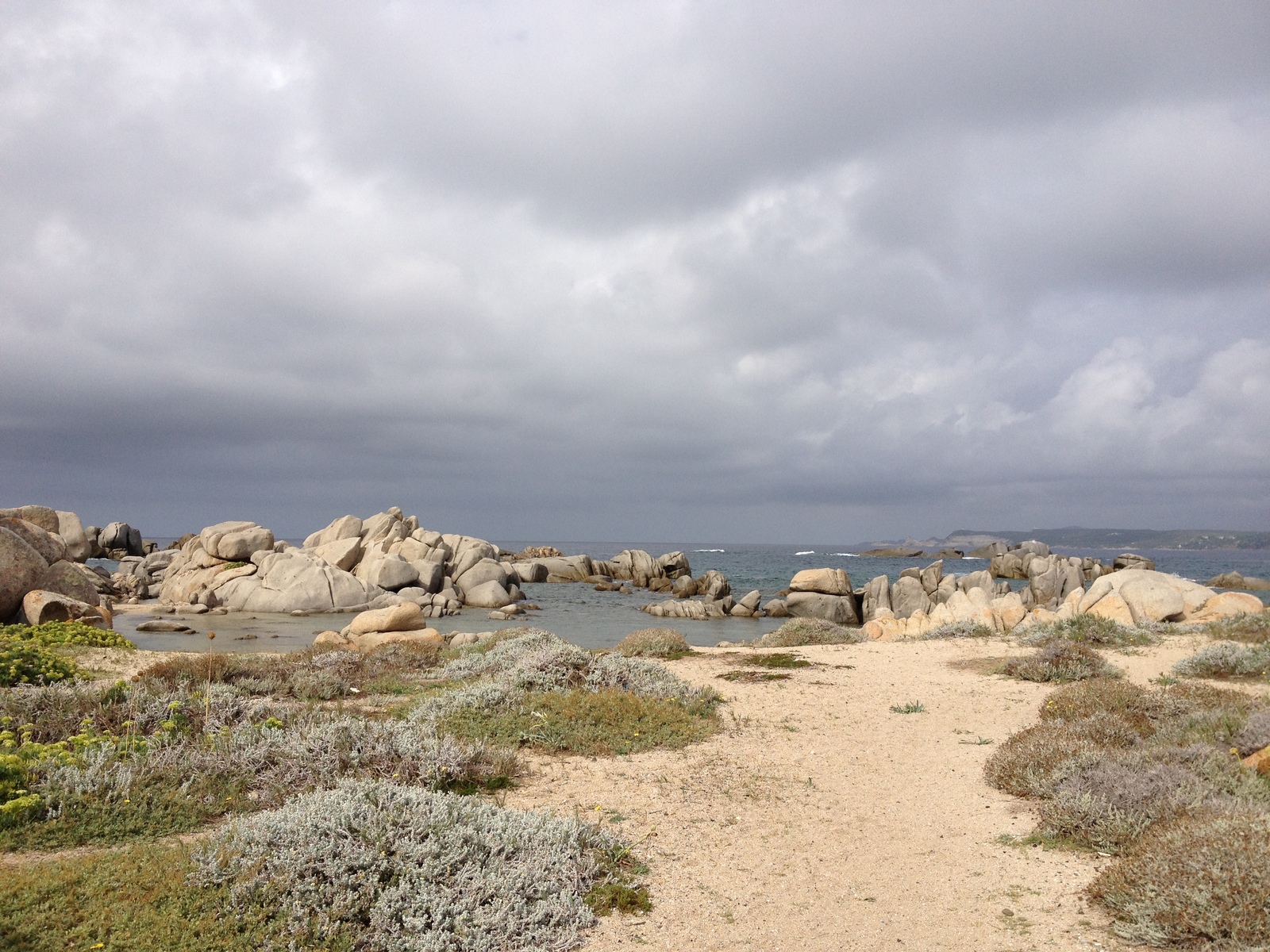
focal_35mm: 35
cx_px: 635
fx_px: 1284
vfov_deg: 40.7
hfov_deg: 52.6
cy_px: 476
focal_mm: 4.28
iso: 64
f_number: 2.4
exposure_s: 1/2632
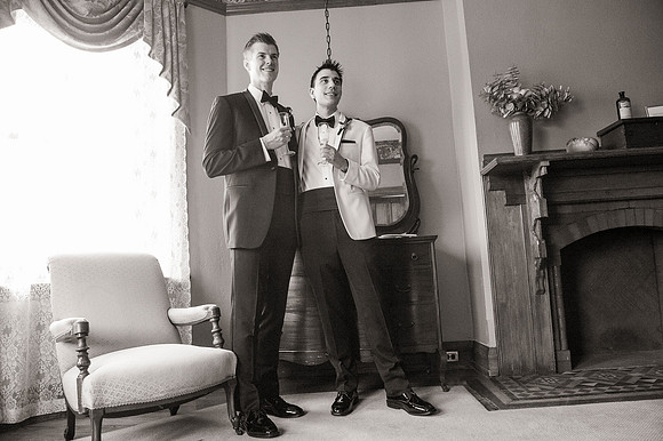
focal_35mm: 24
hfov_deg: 73.8
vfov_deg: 53.1
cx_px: 332
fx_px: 442
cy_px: 220
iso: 5000
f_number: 4.5
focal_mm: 24
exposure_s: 1/250
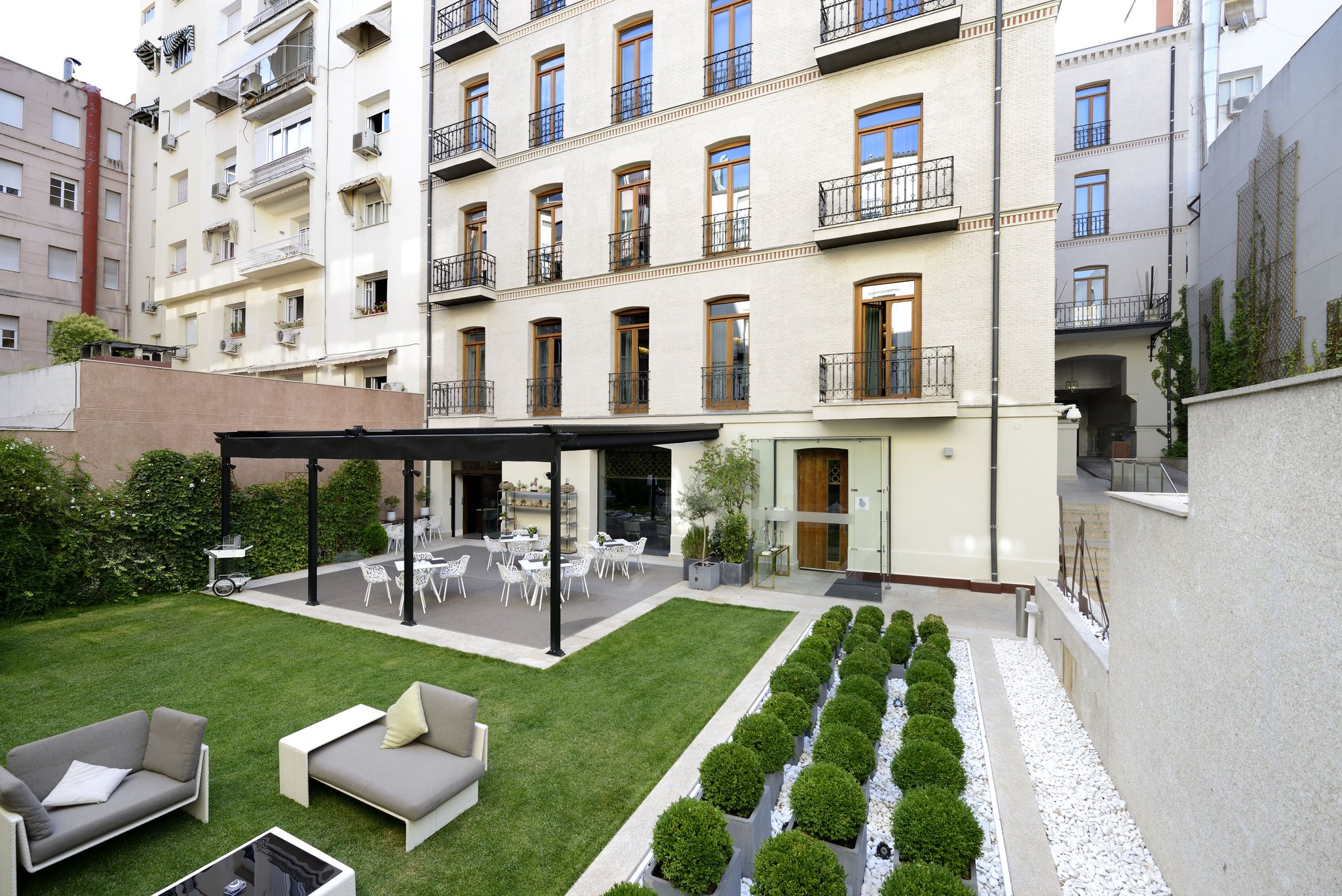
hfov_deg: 104.2
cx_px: 671
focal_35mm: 14
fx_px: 522
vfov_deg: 81.3
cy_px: 448
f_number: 8
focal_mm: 14
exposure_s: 1/50
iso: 200
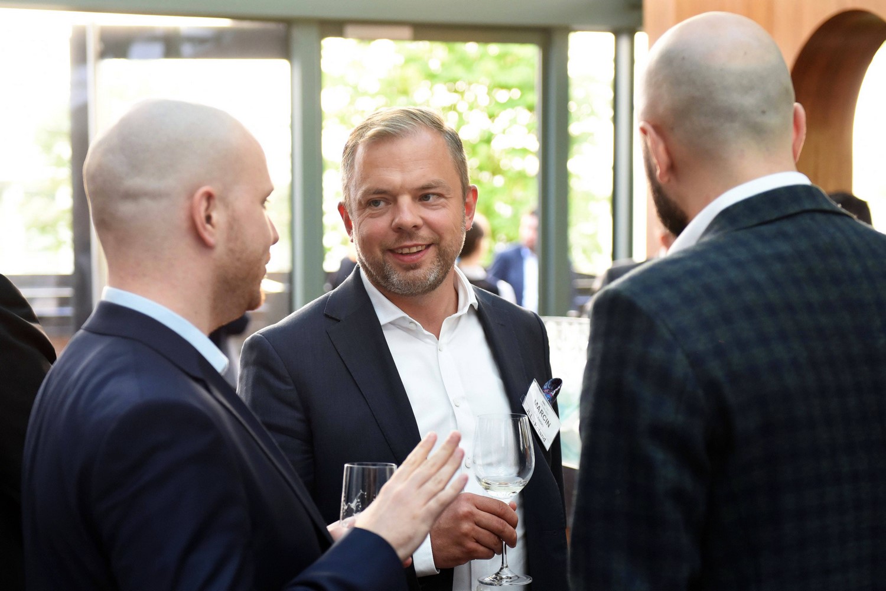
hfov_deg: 34.5
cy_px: 296
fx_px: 1427
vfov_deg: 23.4
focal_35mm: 58
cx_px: 443
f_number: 3.3
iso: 1600
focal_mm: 58
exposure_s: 1/250
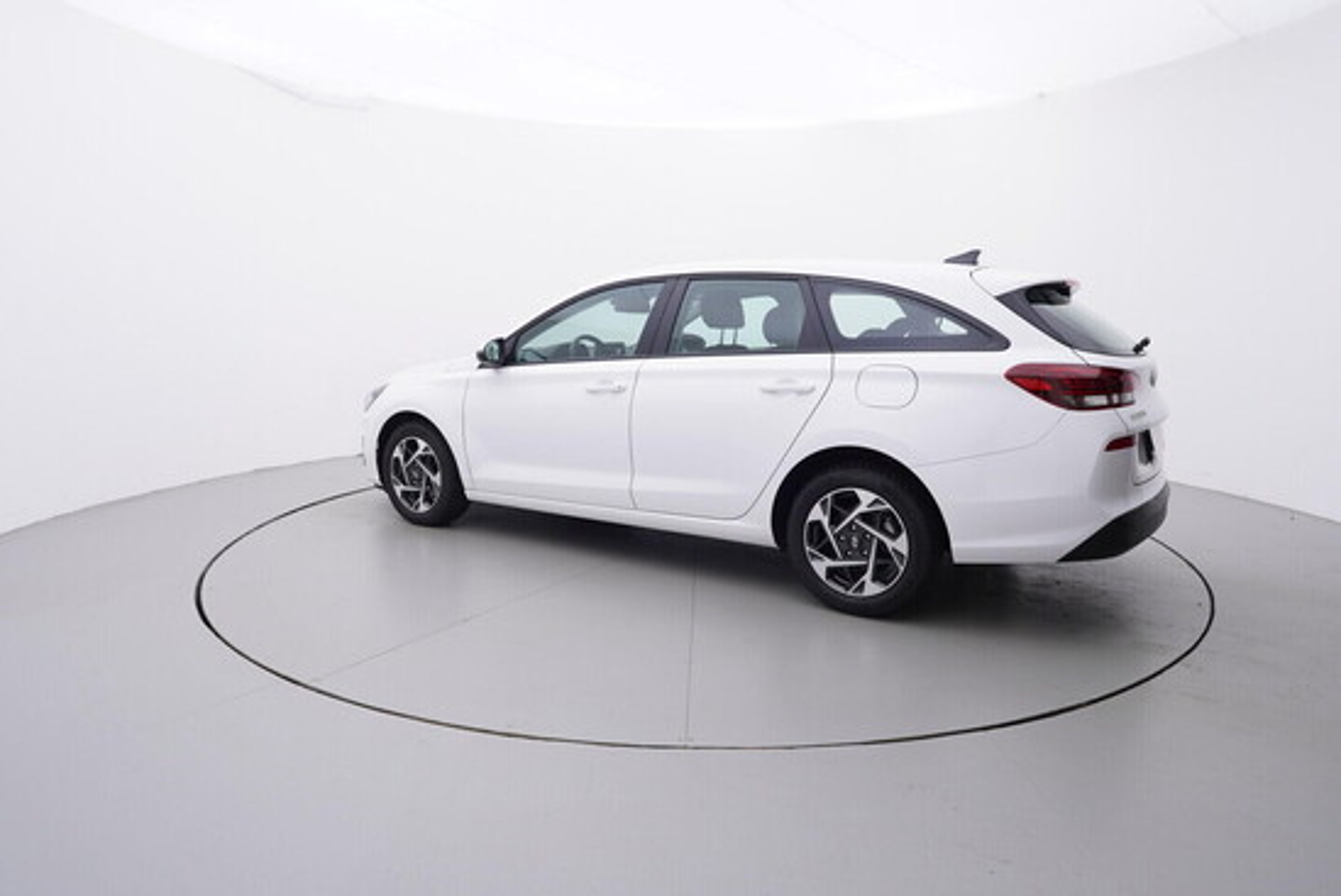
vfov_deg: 56.2
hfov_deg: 77.3
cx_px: 670
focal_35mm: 22
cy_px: 448
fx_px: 839
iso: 200
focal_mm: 15
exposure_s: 1/80
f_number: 5
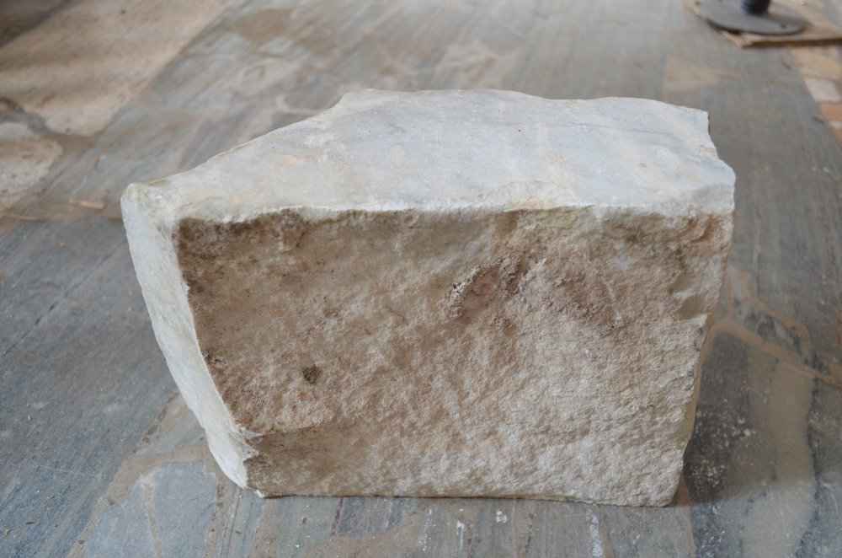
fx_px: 770
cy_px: 279
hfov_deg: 57.3
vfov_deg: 39.8
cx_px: 421
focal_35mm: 33
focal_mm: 22
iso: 1000
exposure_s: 1/30
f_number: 3.8
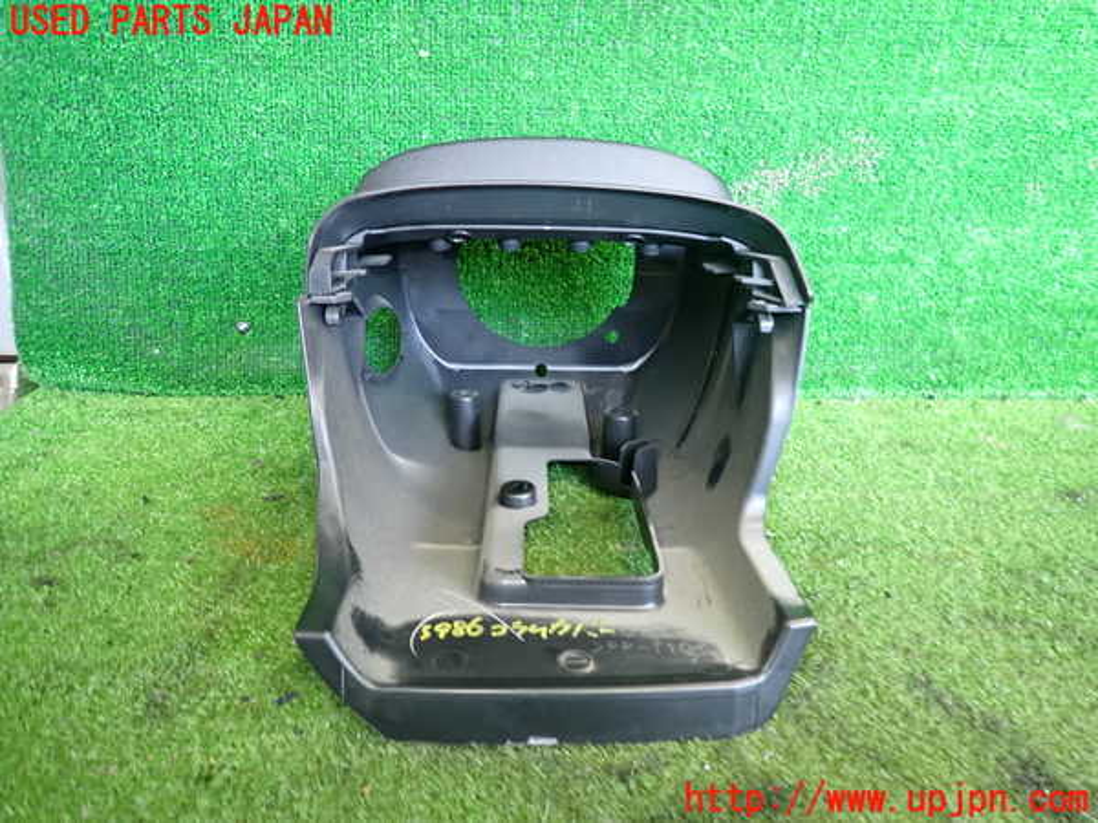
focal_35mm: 25
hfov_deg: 69.4
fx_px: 793
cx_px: 549
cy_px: 412
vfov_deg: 54.9
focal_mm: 4.5
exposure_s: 1/30
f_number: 2
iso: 250
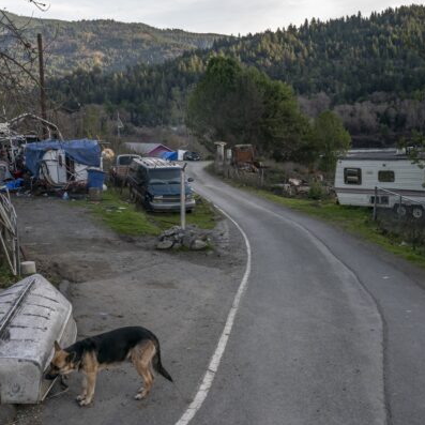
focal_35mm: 45
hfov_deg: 37.5
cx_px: 236
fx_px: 625
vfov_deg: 37.6
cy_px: 212
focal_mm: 35
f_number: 11
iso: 160
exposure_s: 1/20
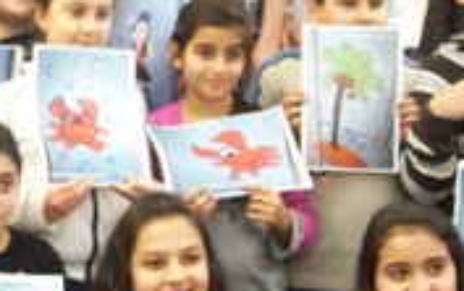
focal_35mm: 122
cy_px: 249
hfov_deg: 17.0
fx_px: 1544
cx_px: 126
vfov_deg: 10.7
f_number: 2.9
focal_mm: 5.7
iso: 160
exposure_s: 1/8
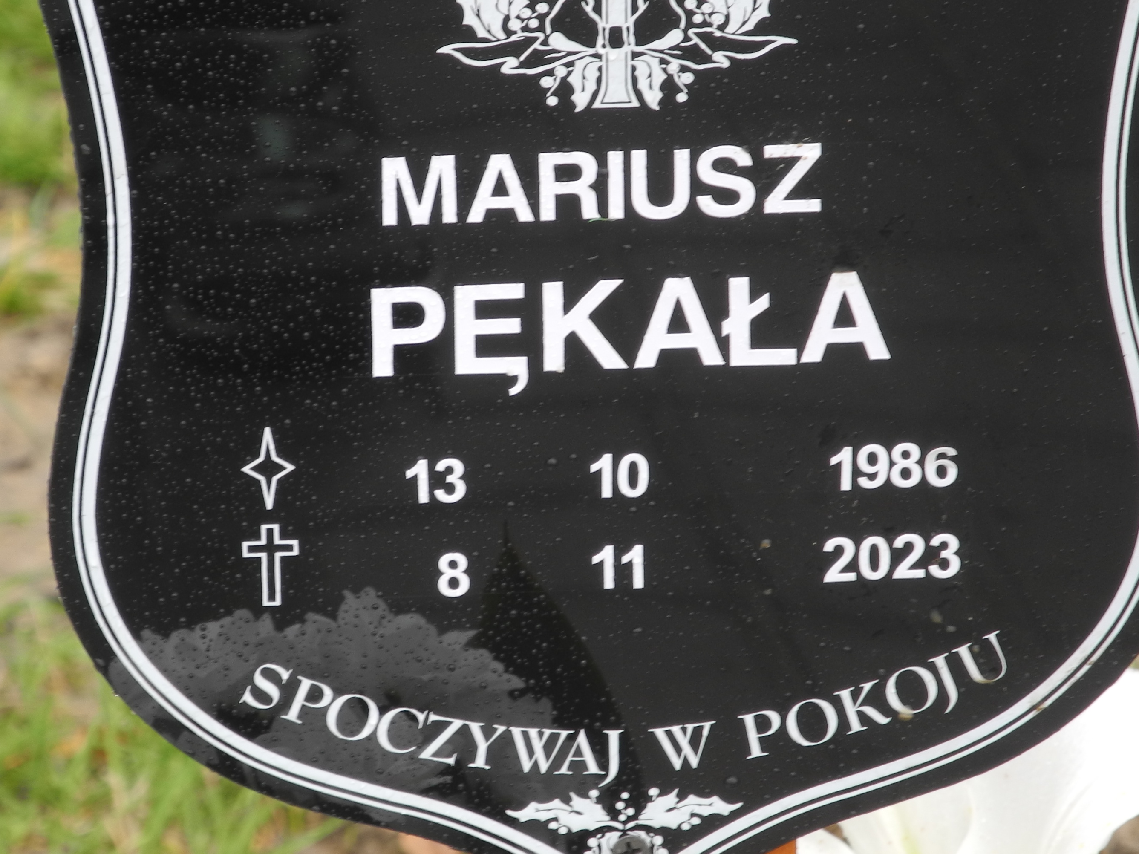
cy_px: 388
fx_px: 8982
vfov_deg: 5.4
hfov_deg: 7.3
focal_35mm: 273
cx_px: 449
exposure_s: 1/40
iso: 100
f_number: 5.6
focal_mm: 42.6
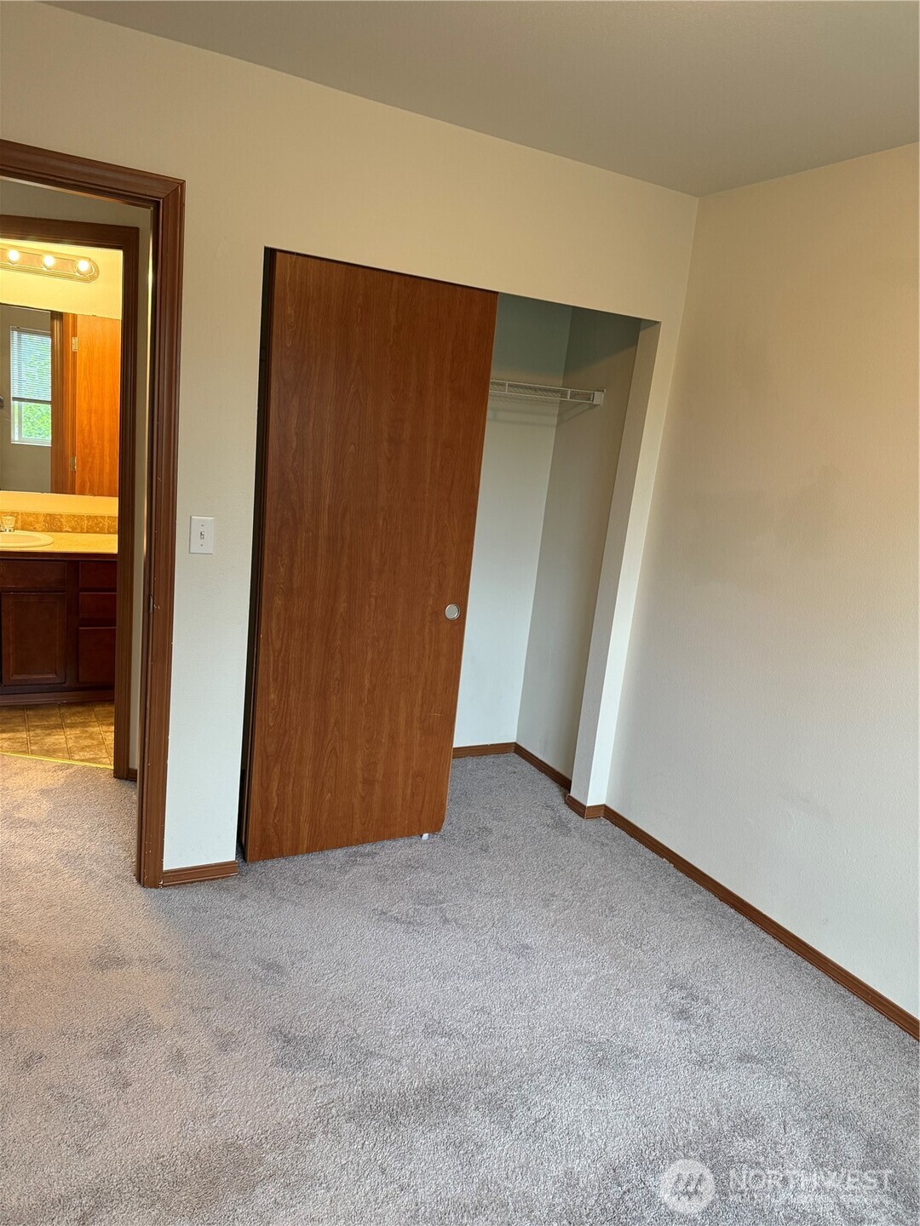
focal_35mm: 24
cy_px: 613
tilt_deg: -12.5
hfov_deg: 56.8
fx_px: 850
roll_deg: -6.5
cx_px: 460
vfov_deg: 71.6
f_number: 1.78
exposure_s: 1/60
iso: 250
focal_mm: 6.76
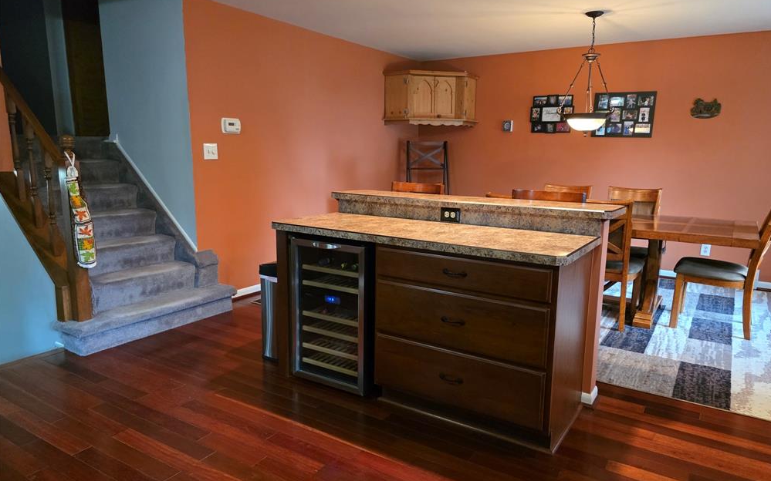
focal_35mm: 25
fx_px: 525
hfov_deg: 72.6
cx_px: 391
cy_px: 248
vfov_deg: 49.3
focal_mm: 6.3
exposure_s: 1/120
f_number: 1.7
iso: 2000
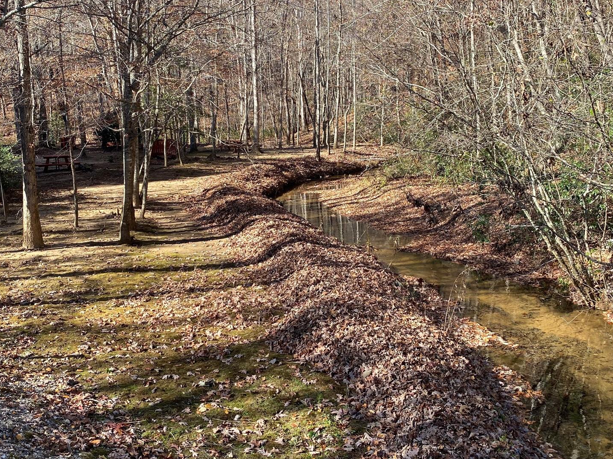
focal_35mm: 37
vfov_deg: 38.6
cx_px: 301
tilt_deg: -7.9
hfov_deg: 50.1
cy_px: 203
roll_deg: +1.8
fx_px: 655
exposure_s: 1/594
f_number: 1.8
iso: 32
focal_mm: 4.25
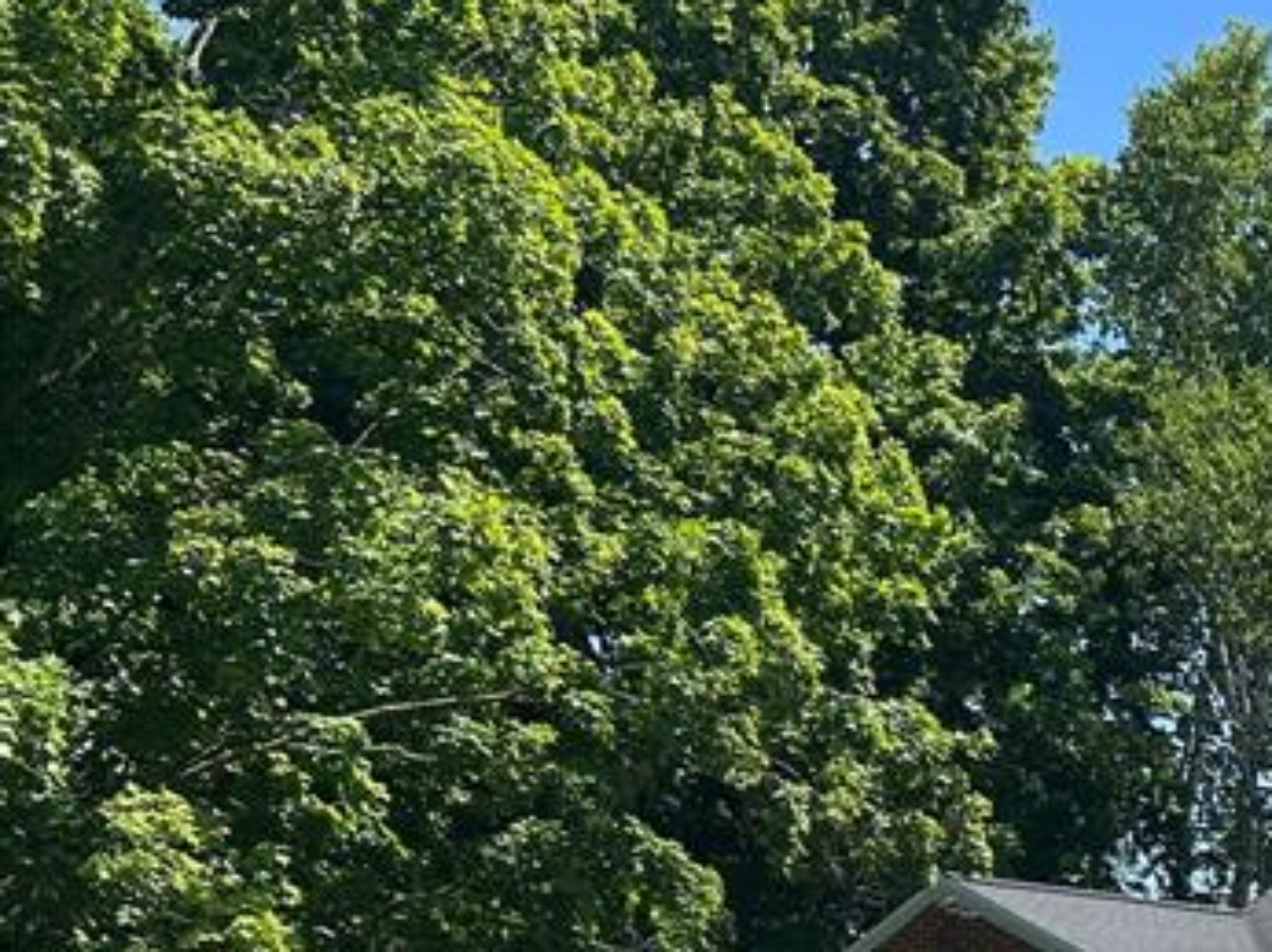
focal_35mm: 77
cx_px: 1879
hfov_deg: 21.5
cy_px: 1132
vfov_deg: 18.2
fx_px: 2827
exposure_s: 1/4831
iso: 50
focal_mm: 5.7
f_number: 1.5
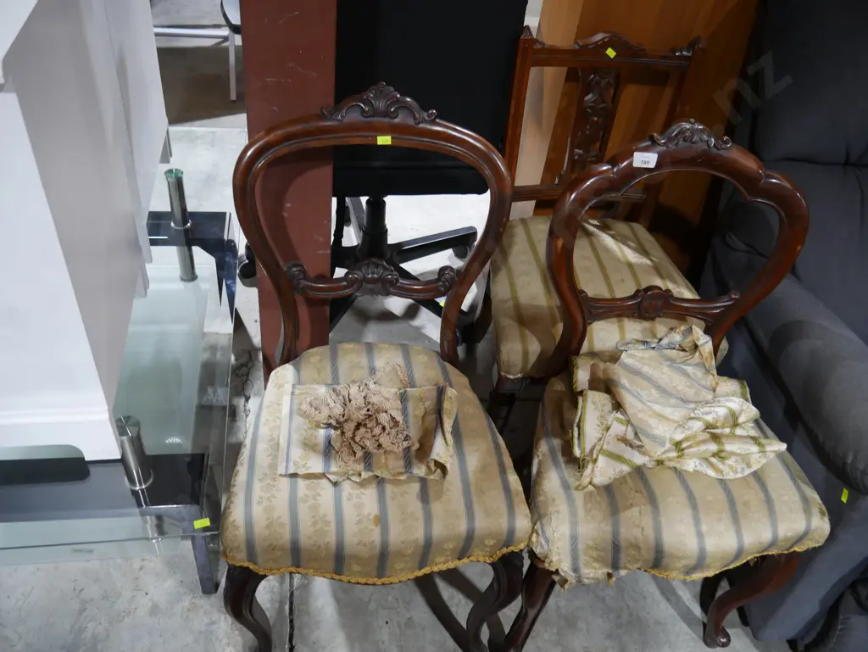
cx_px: 434
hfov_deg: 63.4
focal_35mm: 28
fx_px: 702
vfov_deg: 49.8
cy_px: 326
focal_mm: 14
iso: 640
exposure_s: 1/60
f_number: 3.5
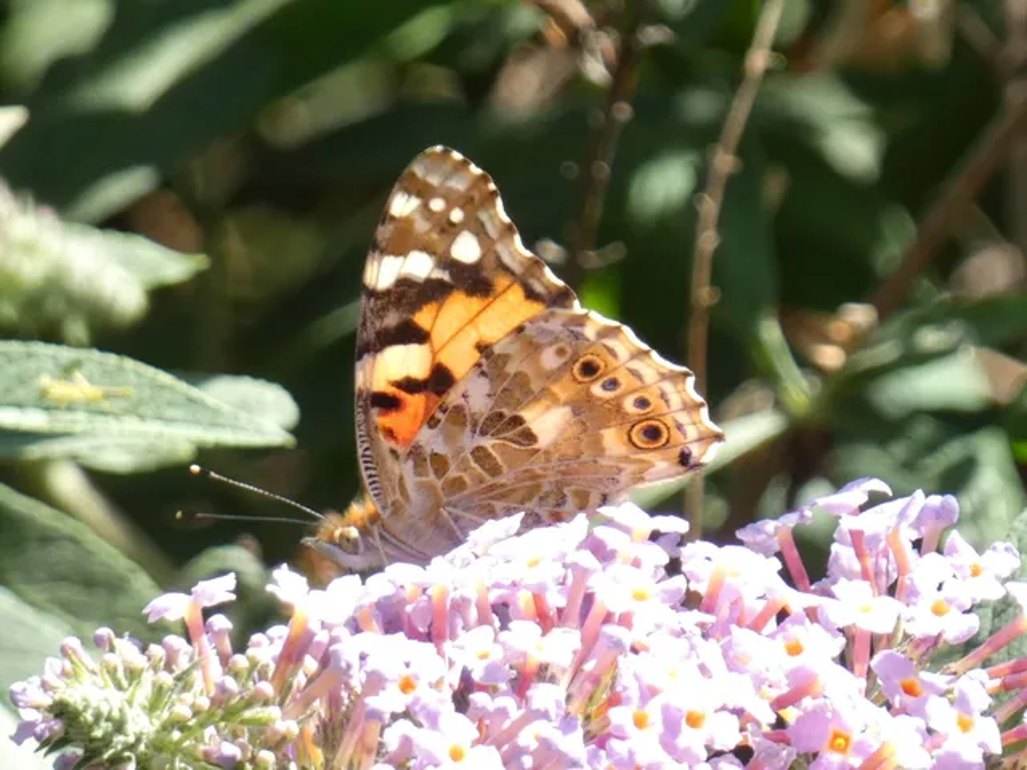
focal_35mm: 440
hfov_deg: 4.5
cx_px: 514
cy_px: 385
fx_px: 13054
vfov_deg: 3.4
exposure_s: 1/100
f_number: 5.6
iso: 100
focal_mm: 78.8
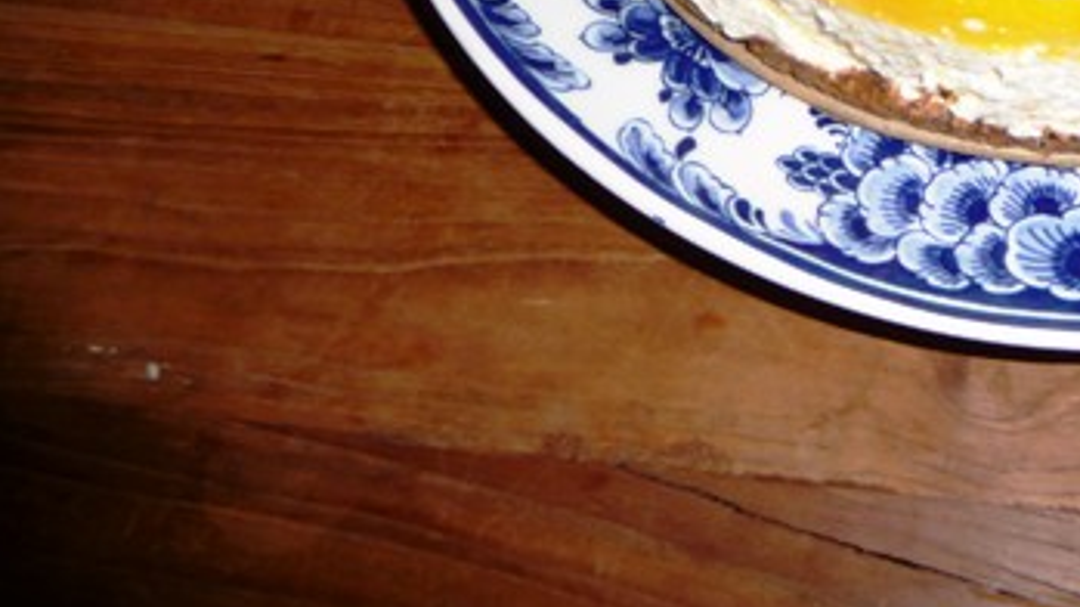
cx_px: 987
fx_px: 1603
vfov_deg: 20.1
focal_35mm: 56
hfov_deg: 34.9
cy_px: -124
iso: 100
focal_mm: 4.7
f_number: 3.3
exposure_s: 1/30
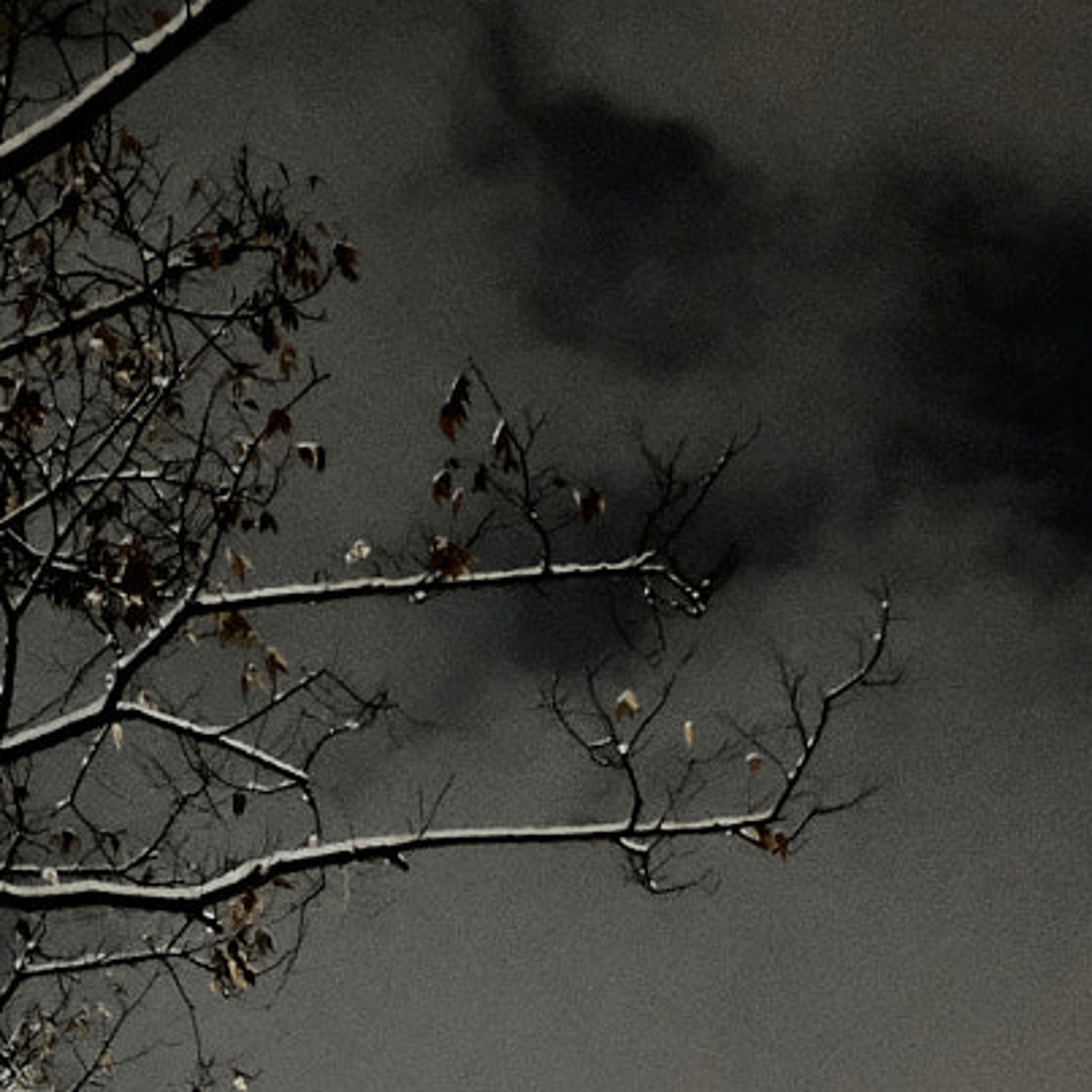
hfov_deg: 14.6
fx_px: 4211
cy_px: 1347
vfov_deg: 14.3
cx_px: 127
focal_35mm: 118
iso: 6400
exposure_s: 1/56
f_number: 2
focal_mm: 23
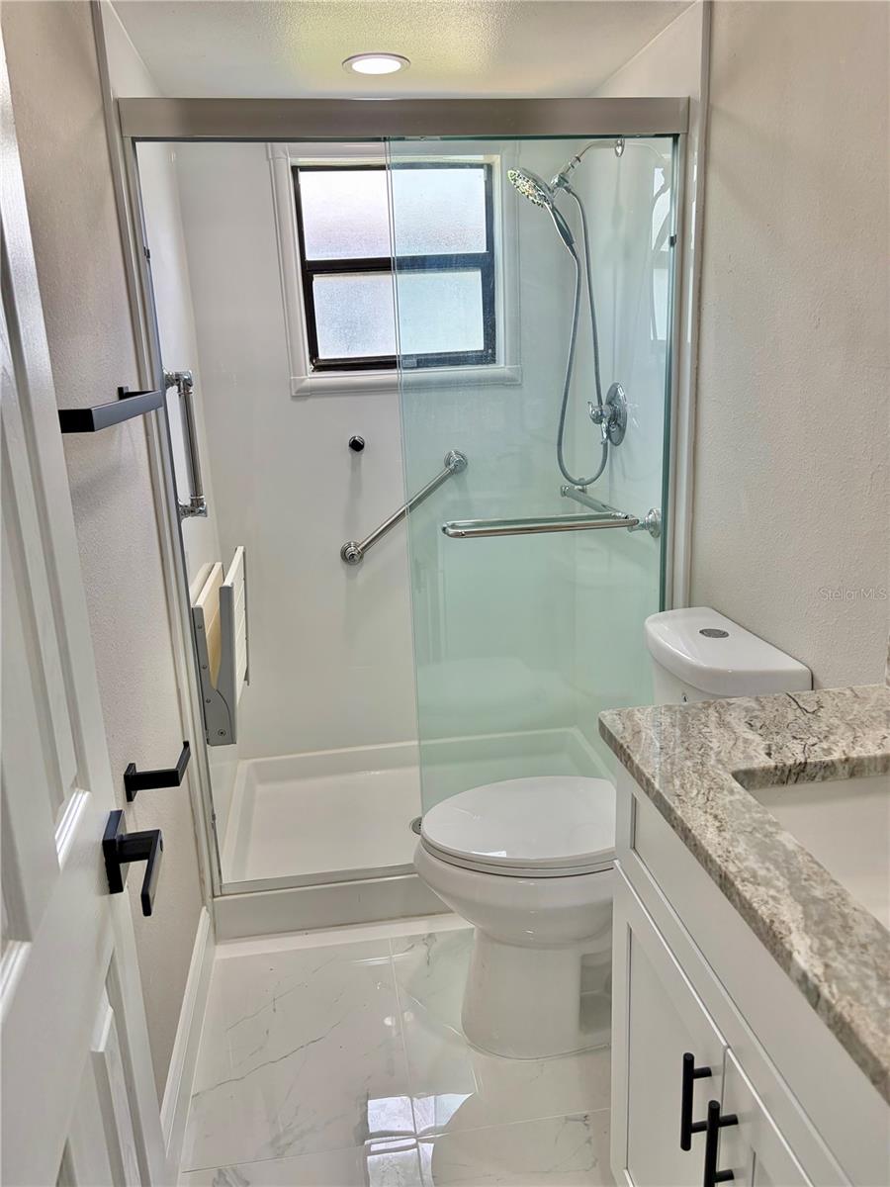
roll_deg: +2.1
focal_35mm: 26
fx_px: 891
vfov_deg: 67.3
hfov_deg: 53.1
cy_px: 594
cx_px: 445
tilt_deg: -14.4
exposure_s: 1/186
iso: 64
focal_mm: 5.96
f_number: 1.6
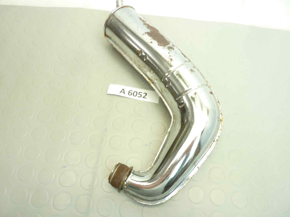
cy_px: 108
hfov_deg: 69.4
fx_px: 209
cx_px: 145
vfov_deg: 54.9
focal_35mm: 25
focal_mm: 4.1
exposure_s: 1/10
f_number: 3.3
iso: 80
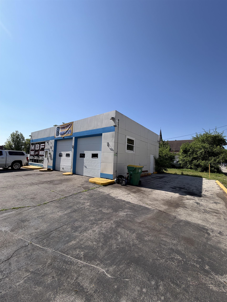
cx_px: 114
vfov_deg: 102.1
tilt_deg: +3.7
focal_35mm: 14
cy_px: 151
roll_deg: -2.0
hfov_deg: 85.7
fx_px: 122
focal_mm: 2.22
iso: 20
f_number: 2.2
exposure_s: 1/1087
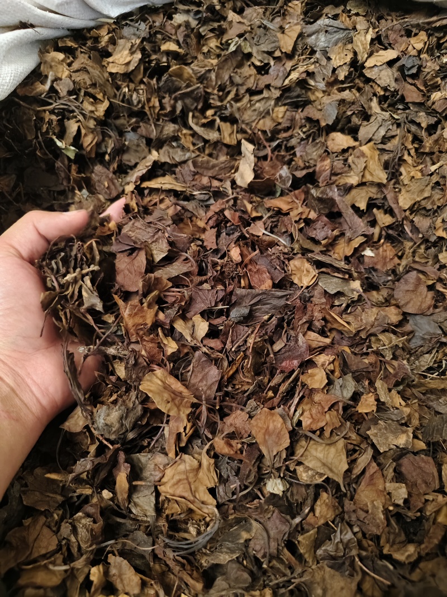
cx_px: 224
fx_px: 396
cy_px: 298
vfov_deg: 73.9
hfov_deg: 58.9
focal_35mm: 23
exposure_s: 1/245
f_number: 1.88
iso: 5282
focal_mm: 5.56
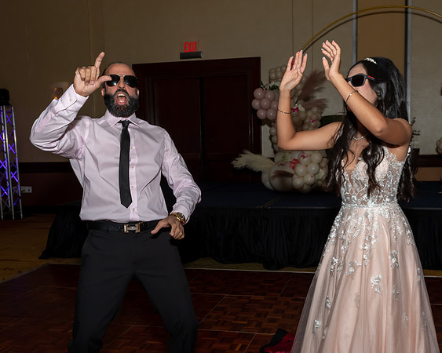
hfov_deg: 44.6
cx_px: 236
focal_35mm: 41
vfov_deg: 36.2
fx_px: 538
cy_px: 211
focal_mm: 17
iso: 400
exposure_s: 1/250
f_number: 6.3
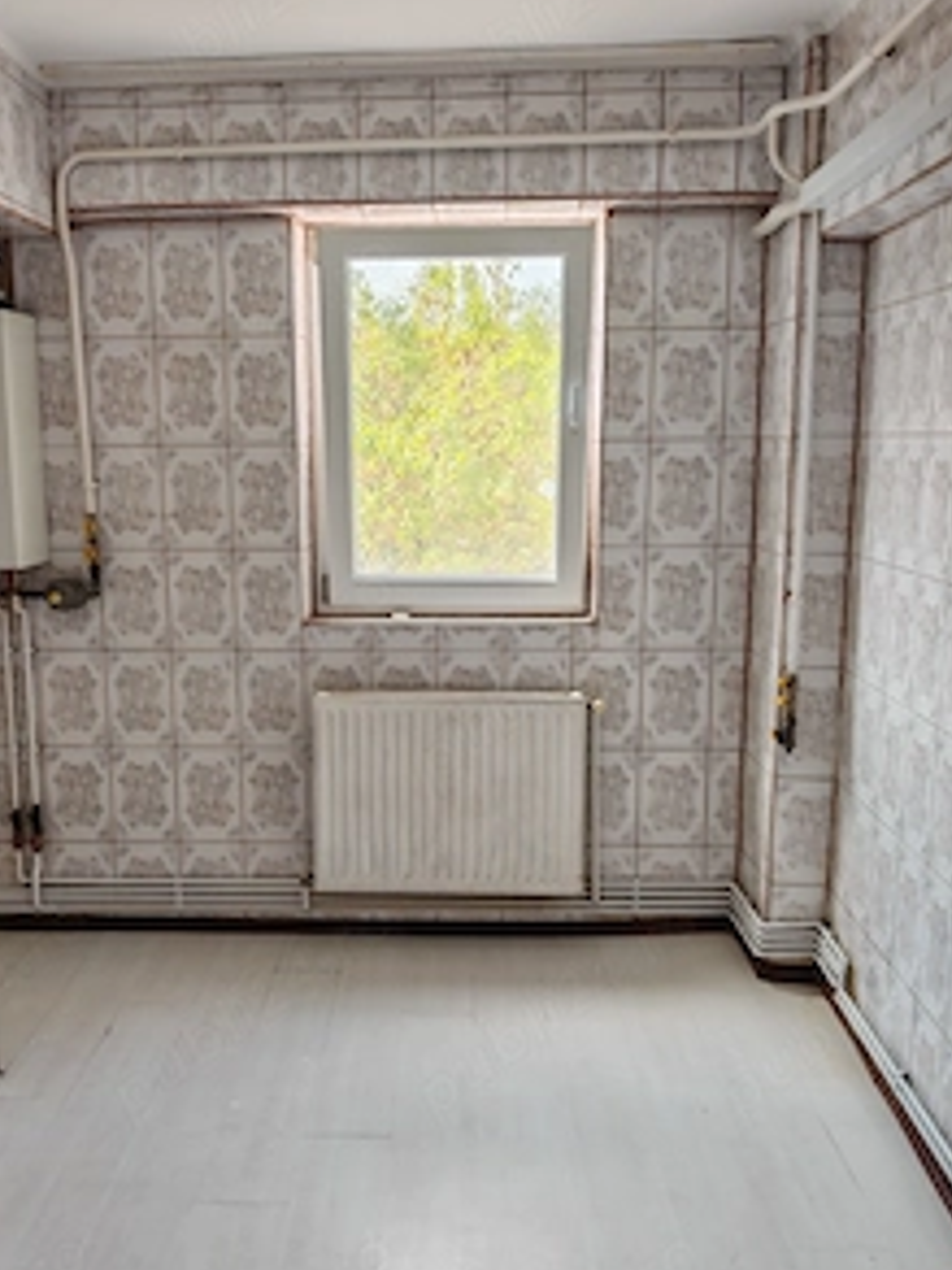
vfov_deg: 49.9
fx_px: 1357
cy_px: 748
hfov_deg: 38.6
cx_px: 404
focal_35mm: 37
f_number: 2
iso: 80
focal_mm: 6.83
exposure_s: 1/100
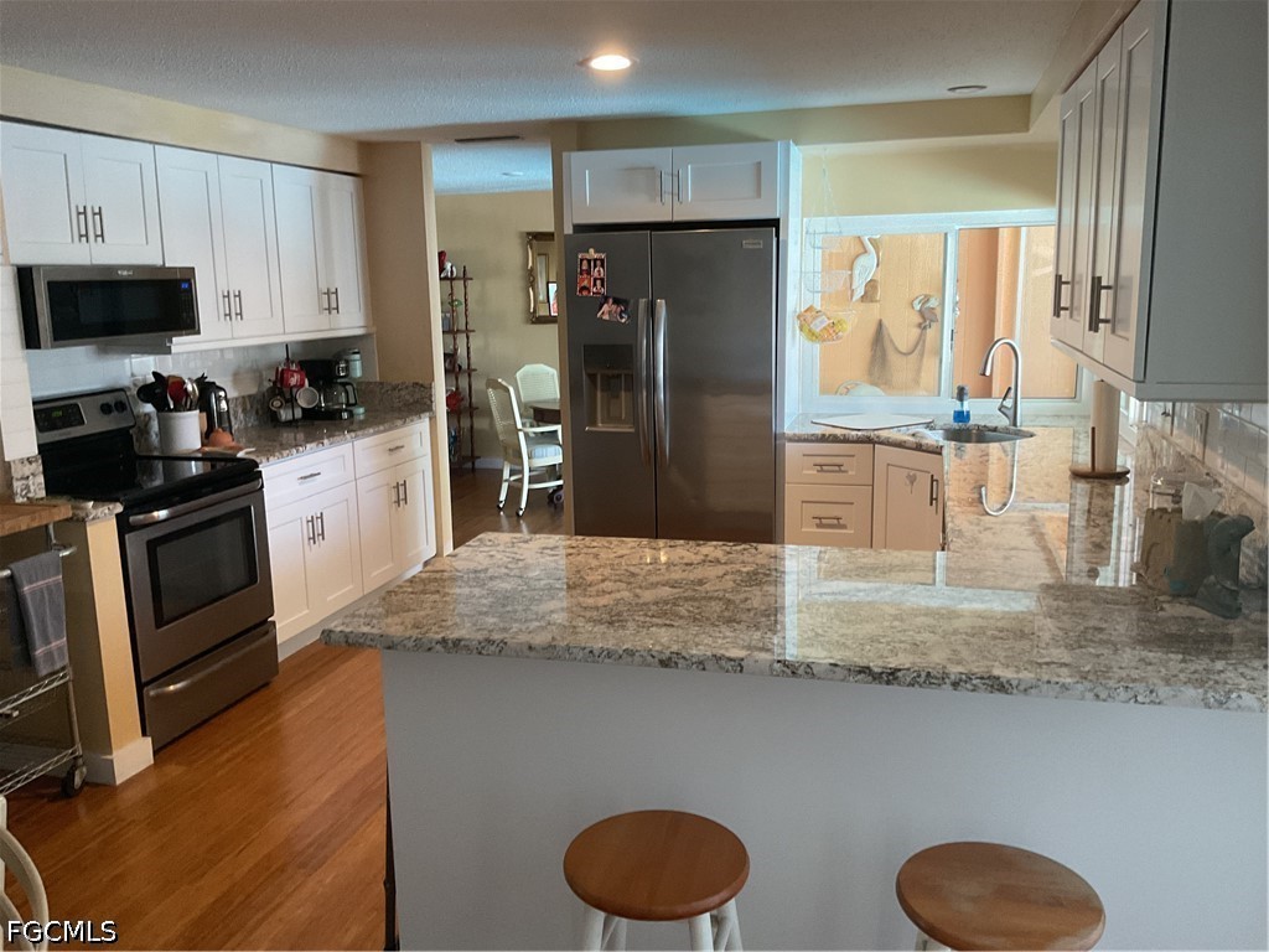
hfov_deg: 61.7
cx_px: 634
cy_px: 476
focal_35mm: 29
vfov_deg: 48.2
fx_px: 1063
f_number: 1.8
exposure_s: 1/60
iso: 200
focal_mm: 3
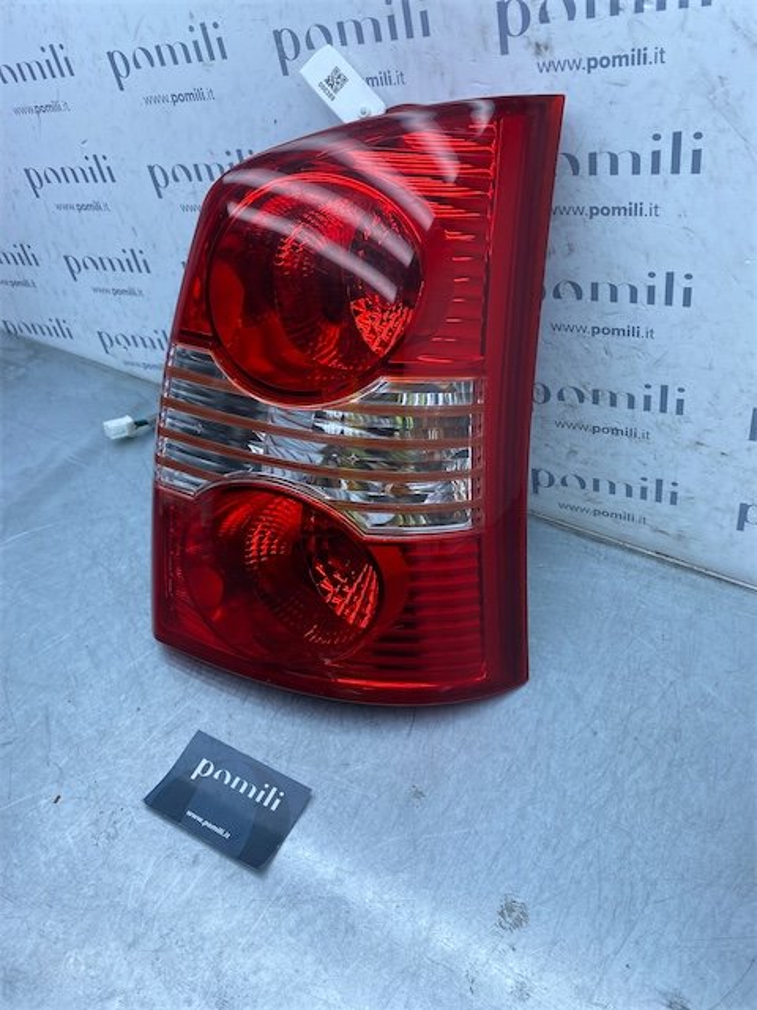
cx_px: 378
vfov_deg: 67.3
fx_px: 758
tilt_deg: -46.8
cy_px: 505
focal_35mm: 26
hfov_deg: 53.1
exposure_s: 1/747
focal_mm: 4.25
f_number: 1.8
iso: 32
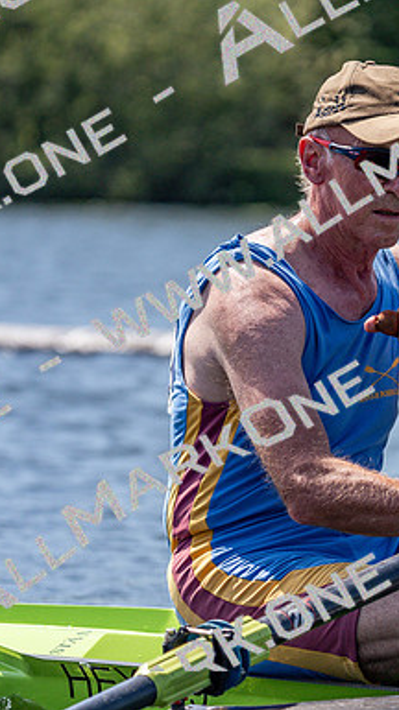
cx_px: 320
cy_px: 355
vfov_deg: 5.3
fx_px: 7708
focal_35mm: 409
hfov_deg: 3.0
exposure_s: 1/2000
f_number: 5.6
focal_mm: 259
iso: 320
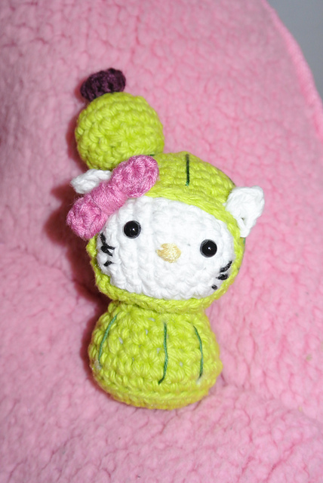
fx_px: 658
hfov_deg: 27.6
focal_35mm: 49
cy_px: 242
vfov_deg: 40.3
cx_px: 162
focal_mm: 18.2
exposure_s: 1/60
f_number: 4.5
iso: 800
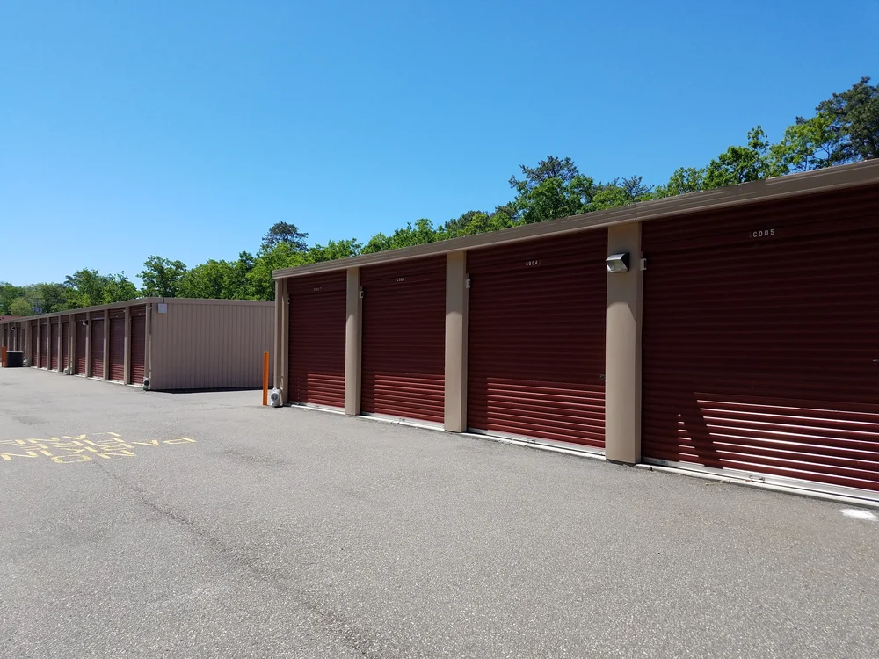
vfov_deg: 53.1
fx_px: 660
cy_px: 330
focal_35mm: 26
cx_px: 440
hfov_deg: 67.3
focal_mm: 4.2
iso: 50
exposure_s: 1/2408
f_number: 1.7
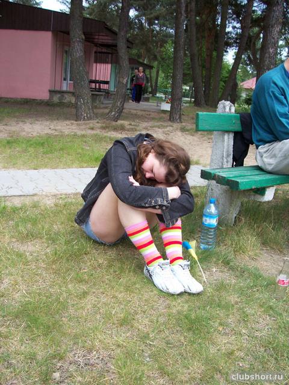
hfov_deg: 41.8
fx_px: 378
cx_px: 144
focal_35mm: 34
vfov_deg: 54.0
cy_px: 192
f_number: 2.7
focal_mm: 5.6
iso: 80
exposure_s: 1/382
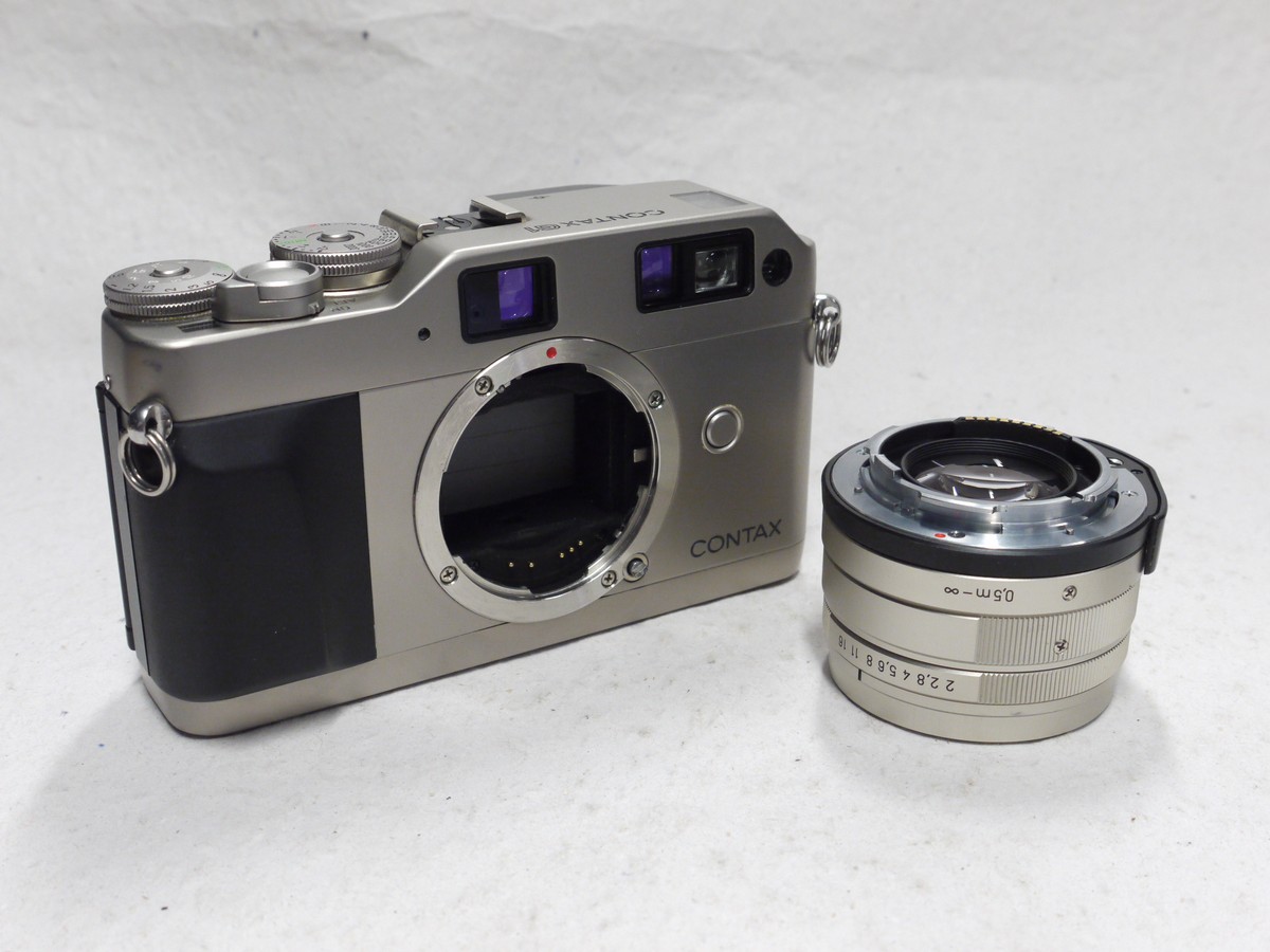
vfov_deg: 31.5
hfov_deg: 41.2
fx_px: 1688
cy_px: 476
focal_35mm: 46
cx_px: 635
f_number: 8
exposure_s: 1/25
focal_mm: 23
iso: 800
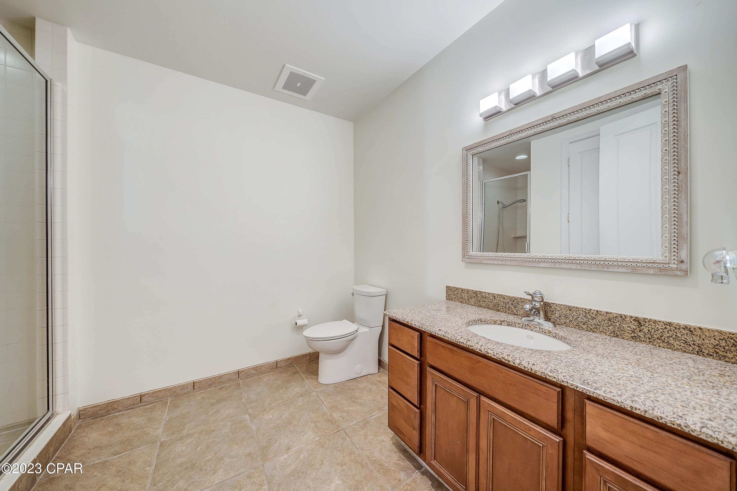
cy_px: 246
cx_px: 368
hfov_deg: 112.6
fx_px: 246
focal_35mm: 12
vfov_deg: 90.0
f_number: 5.6
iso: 100
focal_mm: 12
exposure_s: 1/13
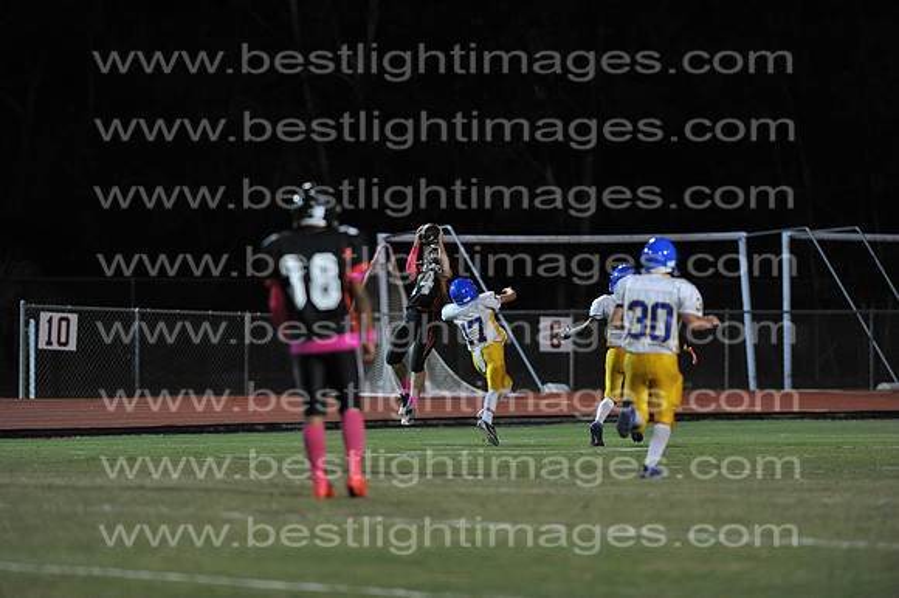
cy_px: 299
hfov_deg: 6.9
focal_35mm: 300
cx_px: 450
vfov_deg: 4.6
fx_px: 7487
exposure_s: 1/400
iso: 4000
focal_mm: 300
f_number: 4
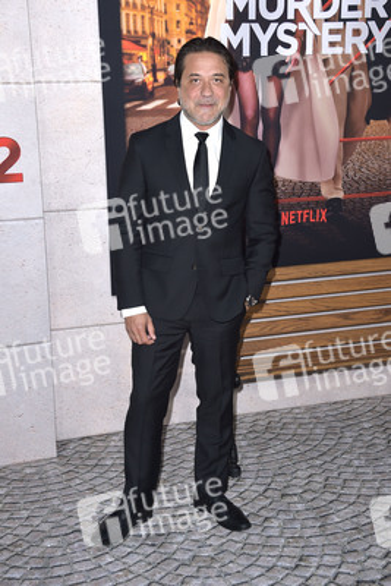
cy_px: 293
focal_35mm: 48
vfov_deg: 41.1
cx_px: 196
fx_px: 781
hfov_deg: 28.1
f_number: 6.3
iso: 320
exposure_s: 1/250
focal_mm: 48
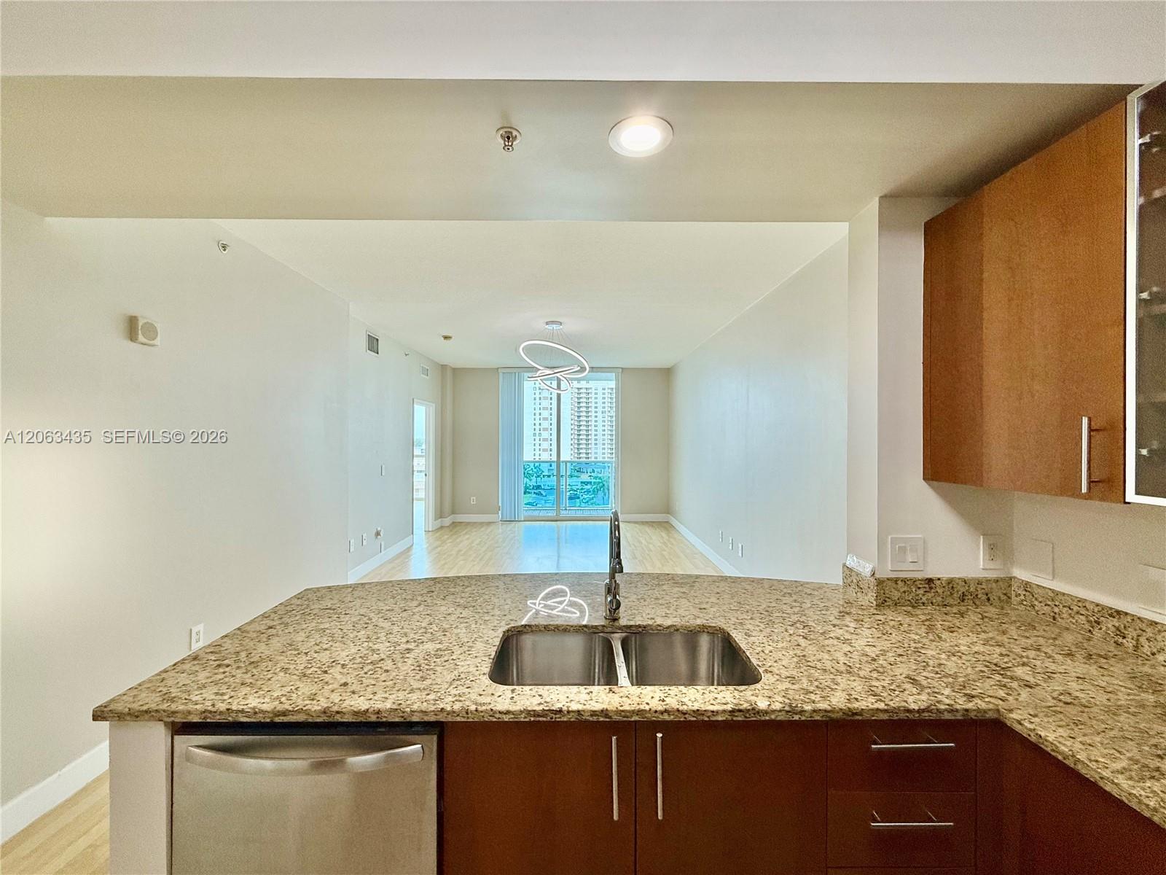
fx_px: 472
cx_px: 583
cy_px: 438
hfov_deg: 102.1
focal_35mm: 14
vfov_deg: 85.7
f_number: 2.2
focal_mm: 2.22
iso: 64
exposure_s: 1/153
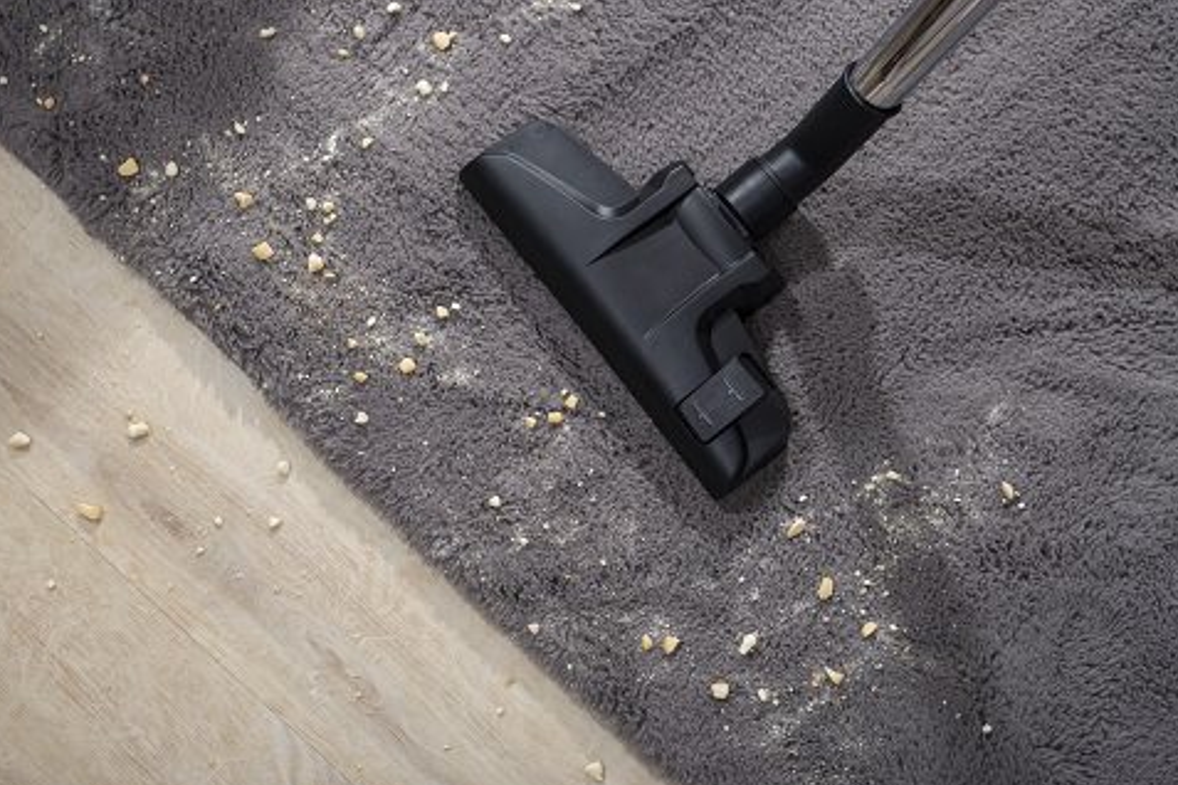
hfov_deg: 44.5
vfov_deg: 30.5
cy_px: 328
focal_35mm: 44
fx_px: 1440
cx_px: 593
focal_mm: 35
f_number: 5
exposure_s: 1/200
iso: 100
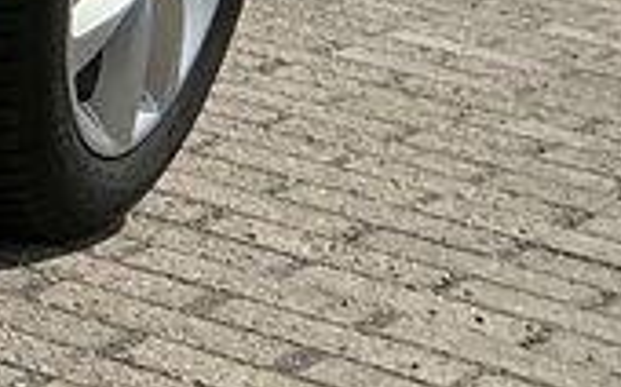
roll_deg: -6.3
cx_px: -1472
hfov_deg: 8.0
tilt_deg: -13.3
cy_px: 69
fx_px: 3552
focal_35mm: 210
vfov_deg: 6.2
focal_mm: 3
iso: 25
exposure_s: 1/3322
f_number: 1.8
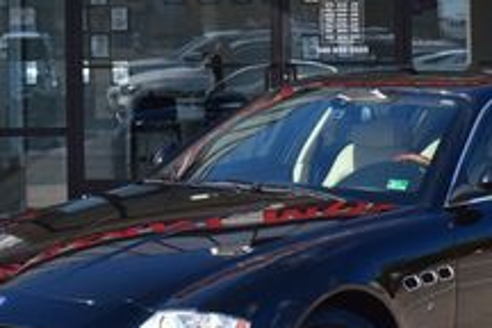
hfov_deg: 14.9
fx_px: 1879
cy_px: 84
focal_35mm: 137
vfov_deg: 10.0
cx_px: 310
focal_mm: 31
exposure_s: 1/400
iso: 400
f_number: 11
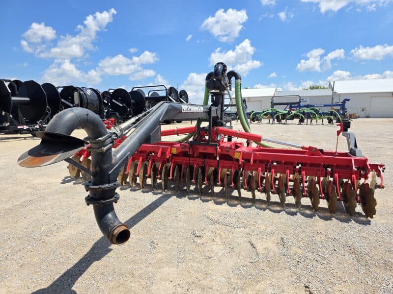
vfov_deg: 58.9
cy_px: 147
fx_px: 261
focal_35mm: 23
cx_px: 196
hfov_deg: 73.9
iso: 80
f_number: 1.7
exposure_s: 1/4766
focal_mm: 6.3
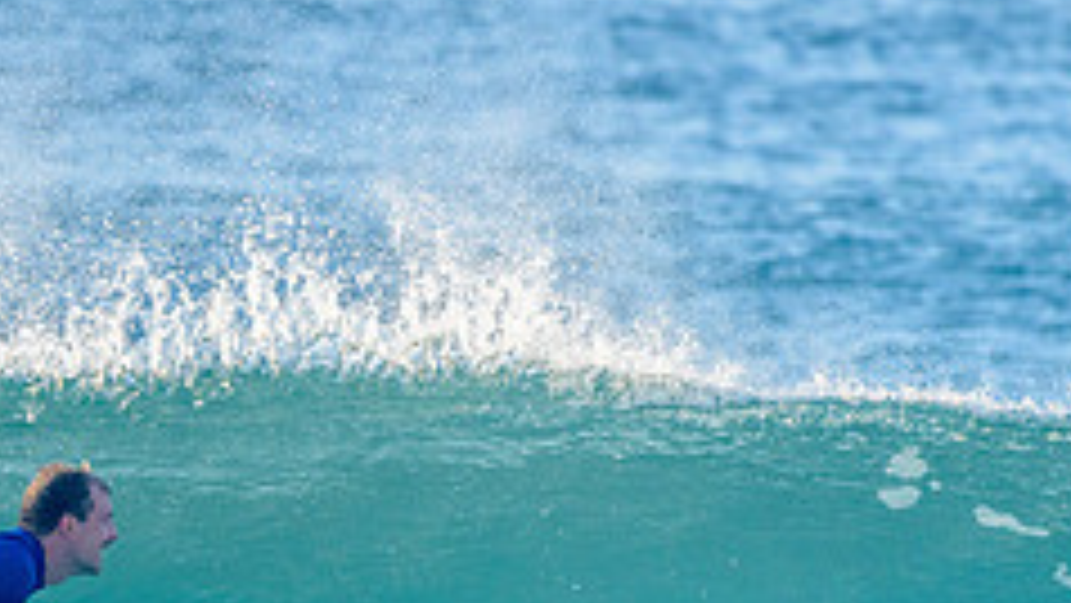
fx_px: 36273
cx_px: -76
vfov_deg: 1.0
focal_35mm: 1277
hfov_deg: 1.7
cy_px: 763
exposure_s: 1/2000
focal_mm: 500
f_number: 5.6
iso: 640
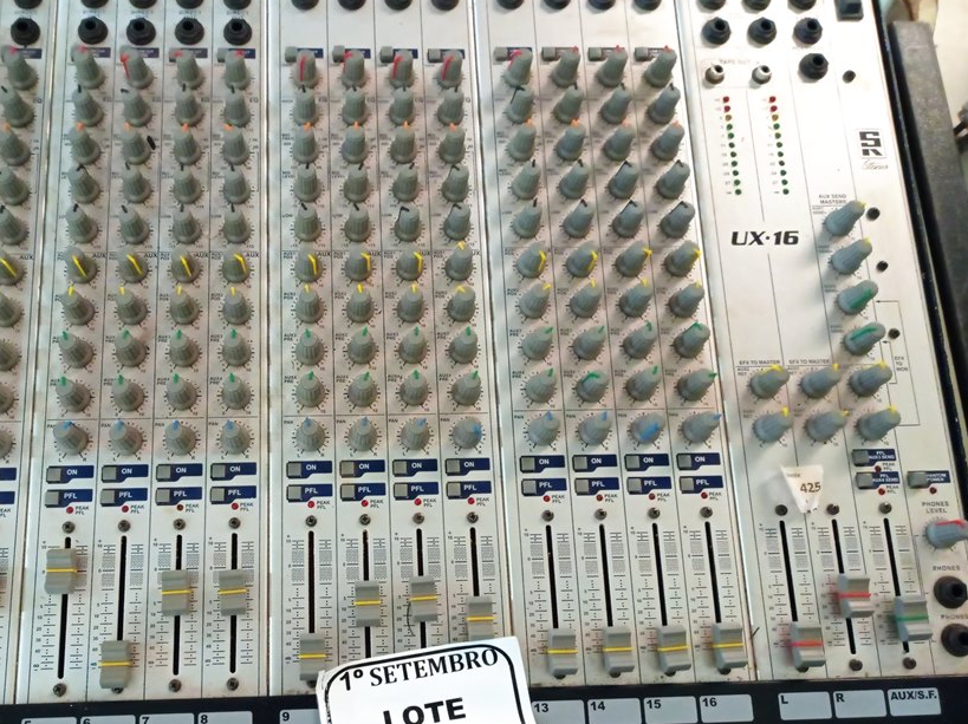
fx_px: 978
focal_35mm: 35
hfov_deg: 52.2
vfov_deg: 40.5
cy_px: 438
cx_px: 370
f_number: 1.79
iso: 714
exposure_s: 1/20
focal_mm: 4.7
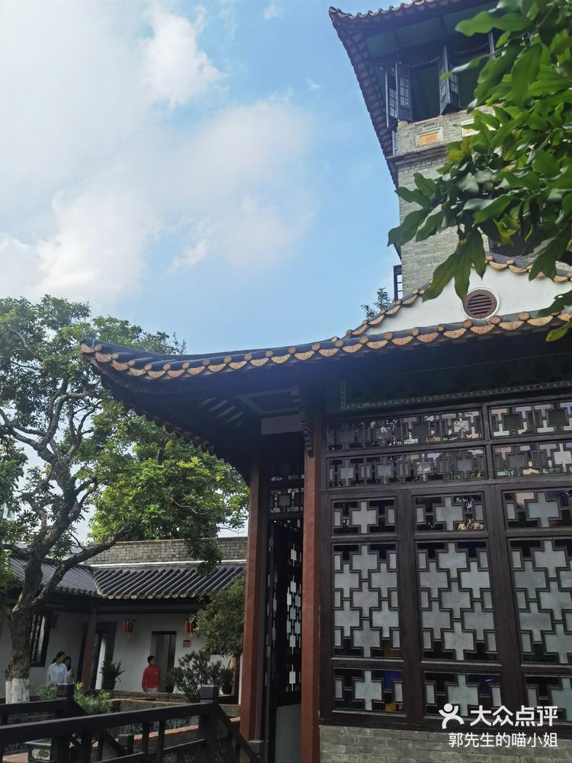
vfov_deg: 58.4
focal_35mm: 31
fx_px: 683
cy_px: 382
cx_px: 286
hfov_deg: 45.4
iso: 50
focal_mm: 6.71
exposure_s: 1/5000
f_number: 1.9
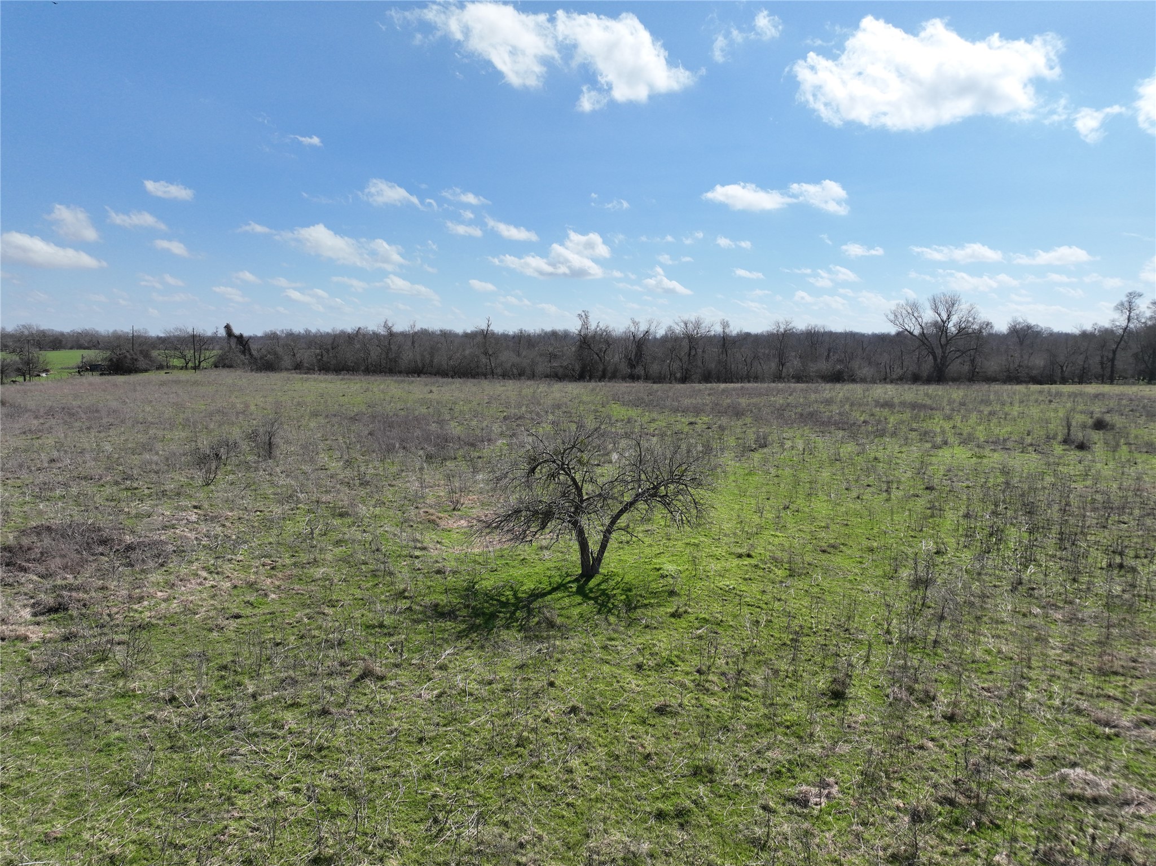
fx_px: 801
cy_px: 433
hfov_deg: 71.6
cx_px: 578
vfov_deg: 56.8
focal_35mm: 24
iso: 200
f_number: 2.8
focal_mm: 12.29
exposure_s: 1/4000
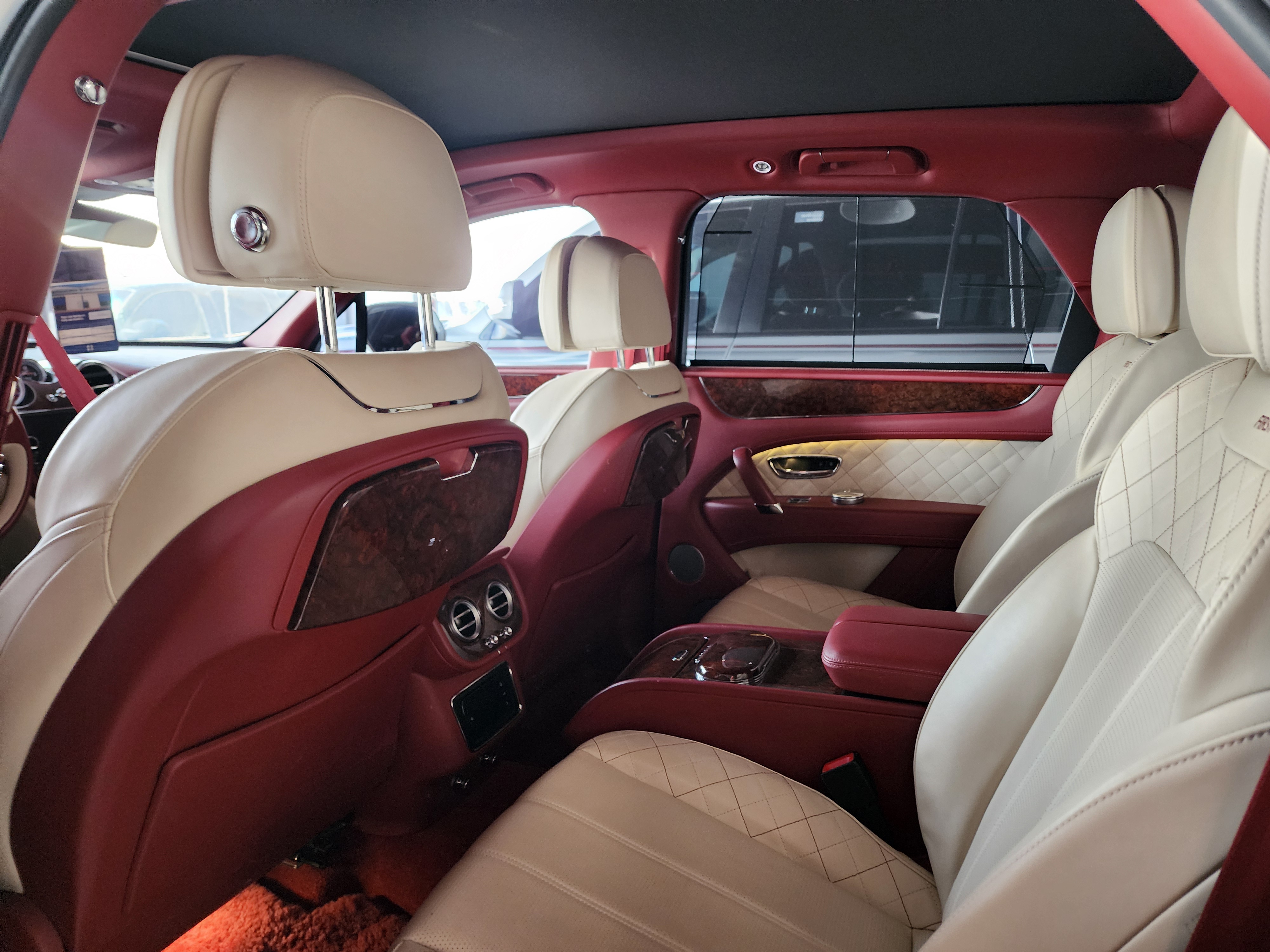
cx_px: 635
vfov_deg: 58.9
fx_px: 844
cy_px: 476
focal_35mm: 23
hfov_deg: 73.9
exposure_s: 1/30
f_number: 1.8
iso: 500
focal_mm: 6.4
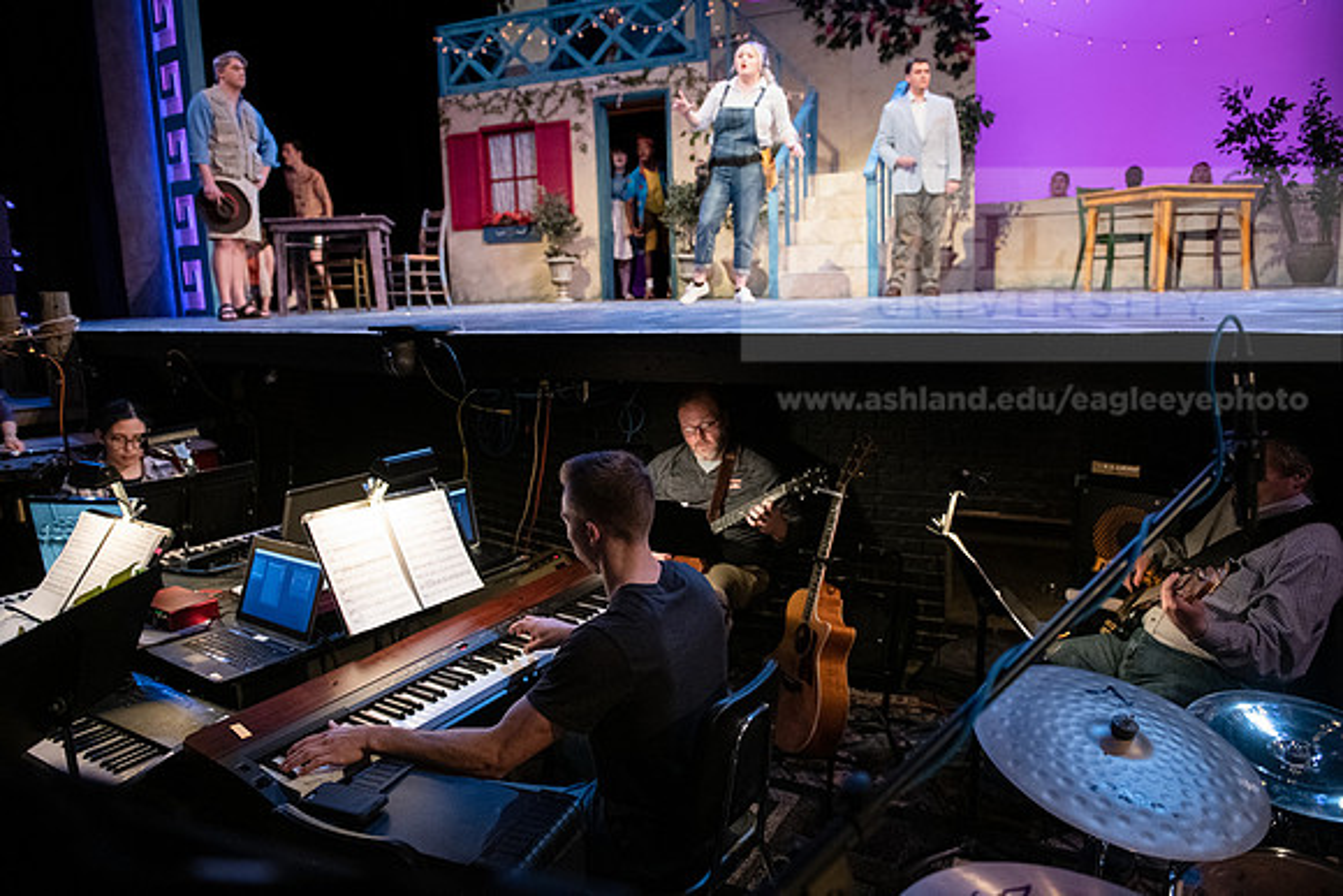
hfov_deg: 73.7
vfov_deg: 53.2
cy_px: 448
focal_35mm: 24
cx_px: 672
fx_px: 896
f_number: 2.8
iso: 3200
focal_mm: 24
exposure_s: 1/250
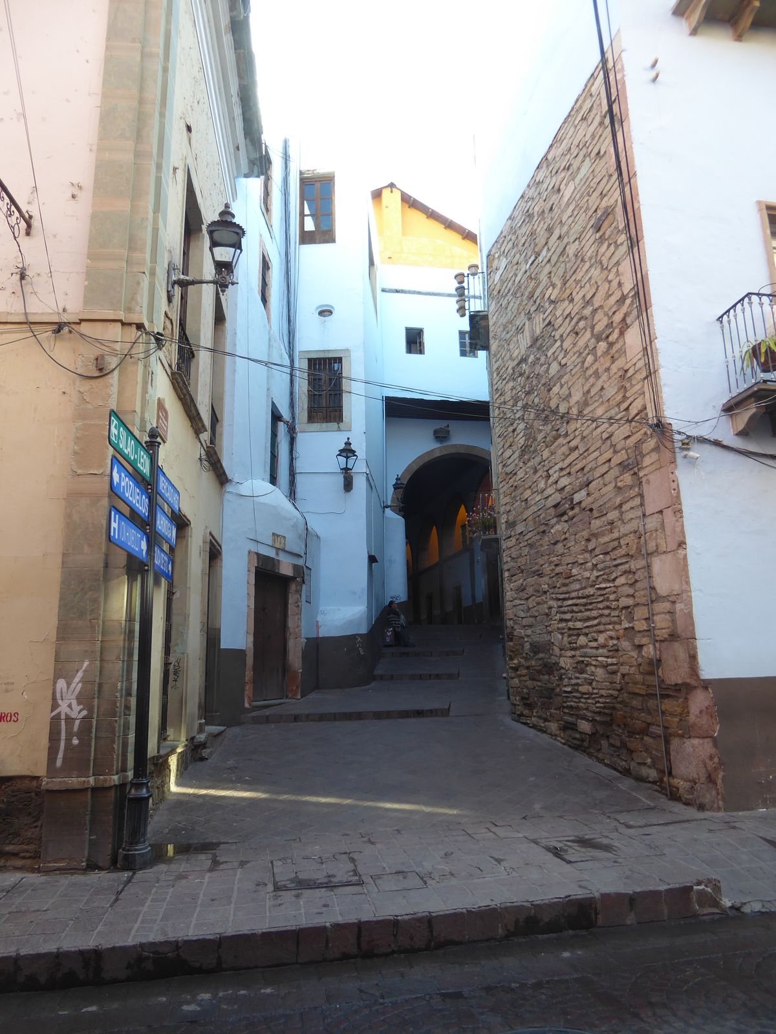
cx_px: 388
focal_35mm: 25
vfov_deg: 69.4
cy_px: 517
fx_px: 747
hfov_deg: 54.9
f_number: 3.3
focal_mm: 4.3
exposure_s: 1/60
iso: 100
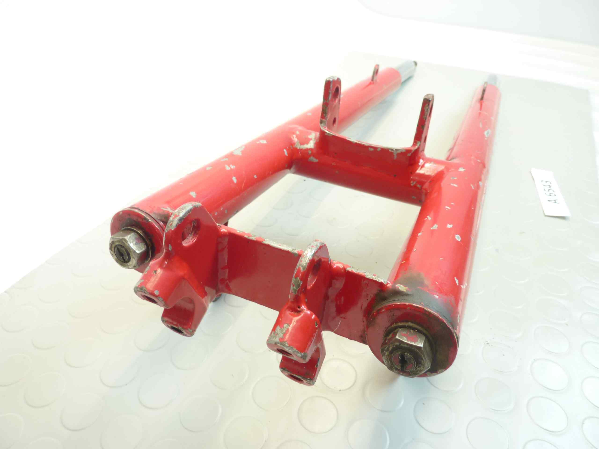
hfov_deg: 69.4
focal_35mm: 25
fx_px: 433
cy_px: 224
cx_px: 300
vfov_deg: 54.9
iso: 80
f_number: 3.3
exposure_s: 1/8
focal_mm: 4.1
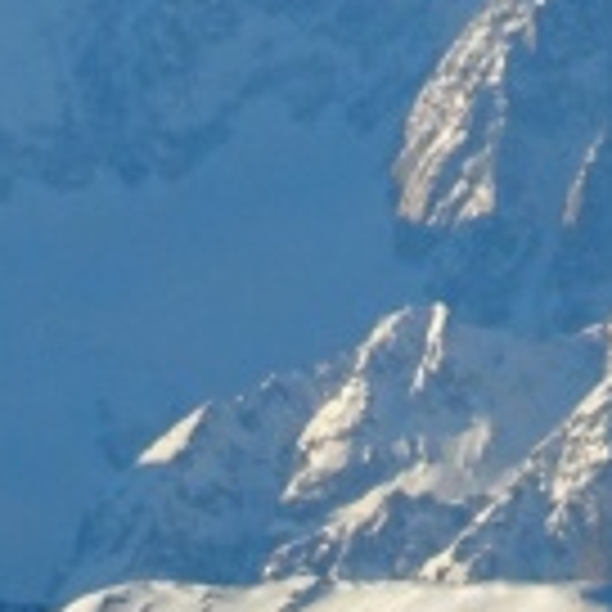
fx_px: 56366
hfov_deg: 0.6
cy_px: 54
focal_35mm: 2818
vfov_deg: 0.6
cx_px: 22
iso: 80
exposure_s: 1/500
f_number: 6.3
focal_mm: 92.59
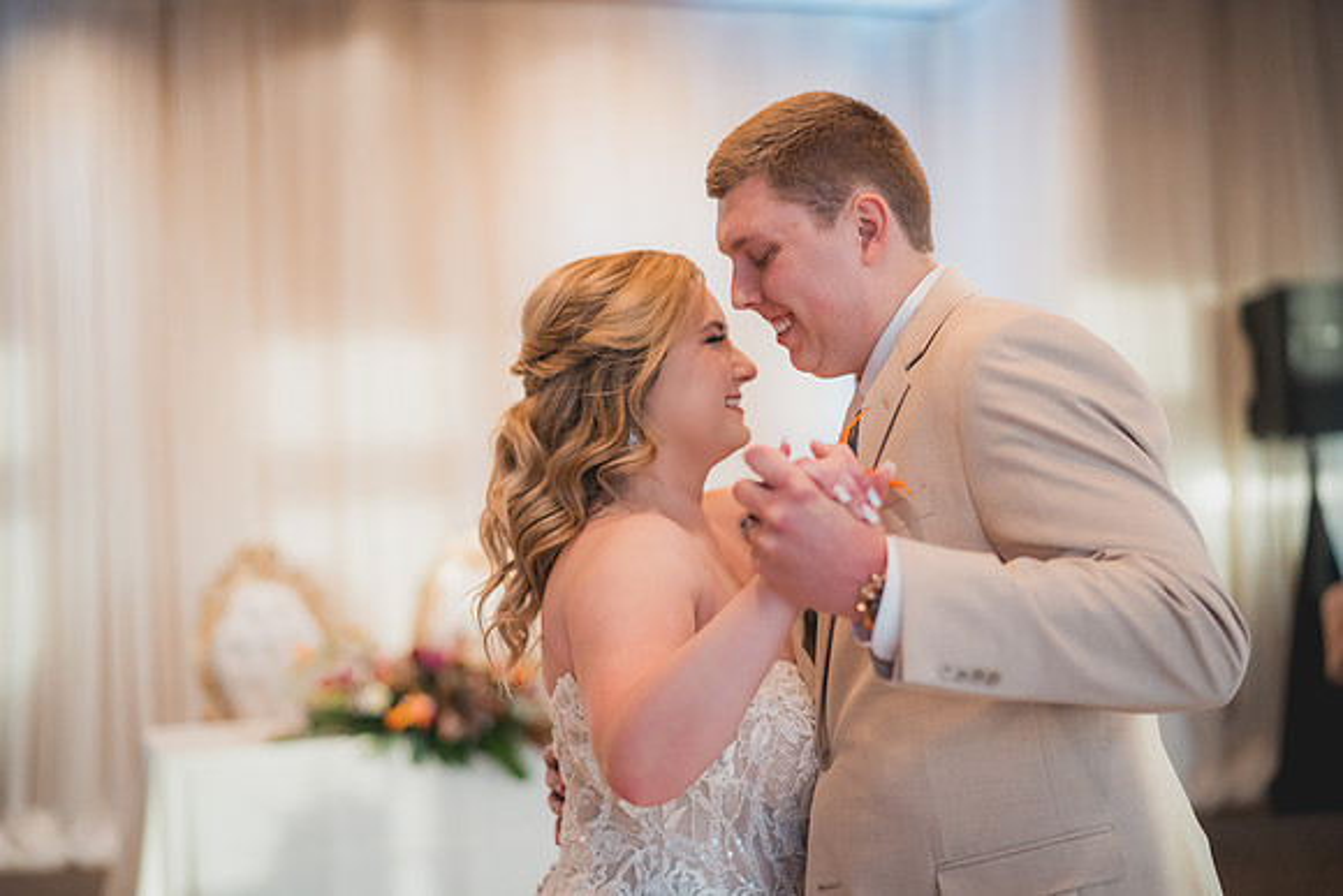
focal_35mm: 50
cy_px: 448
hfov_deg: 39.6
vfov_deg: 27.0
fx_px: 1866
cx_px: 672
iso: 1250
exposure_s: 1/1000
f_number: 1.4
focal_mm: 50
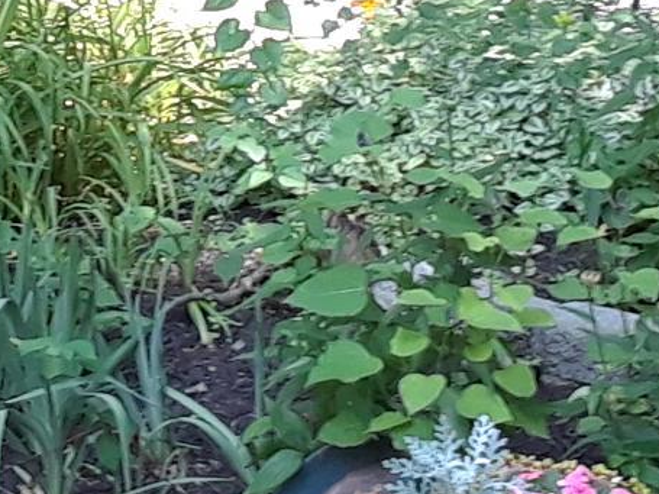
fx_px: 2569
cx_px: 31
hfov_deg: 14.4
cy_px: -51
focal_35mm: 135
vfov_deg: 10.8
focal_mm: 2.47
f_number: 1.9
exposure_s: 1/120
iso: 64
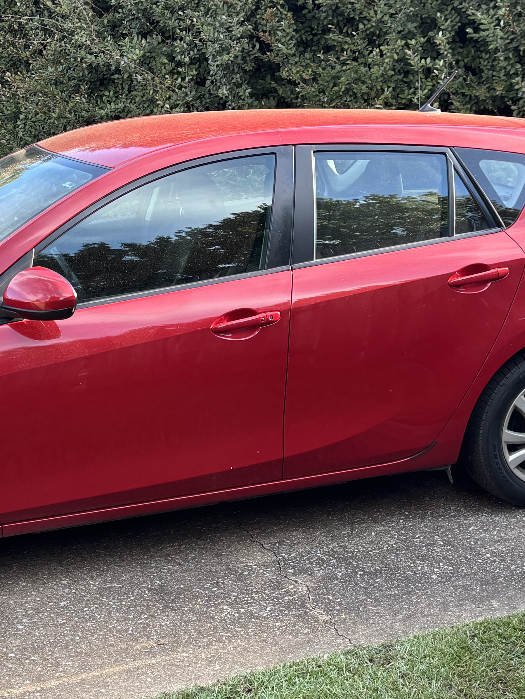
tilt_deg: -19.2
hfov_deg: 23.6
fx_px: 1253
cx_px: 219
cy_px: 443
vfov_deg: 31.0
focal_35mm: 62
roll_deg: +2.4
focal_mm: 5.96
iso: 40
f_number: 1.6
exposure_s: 1/224
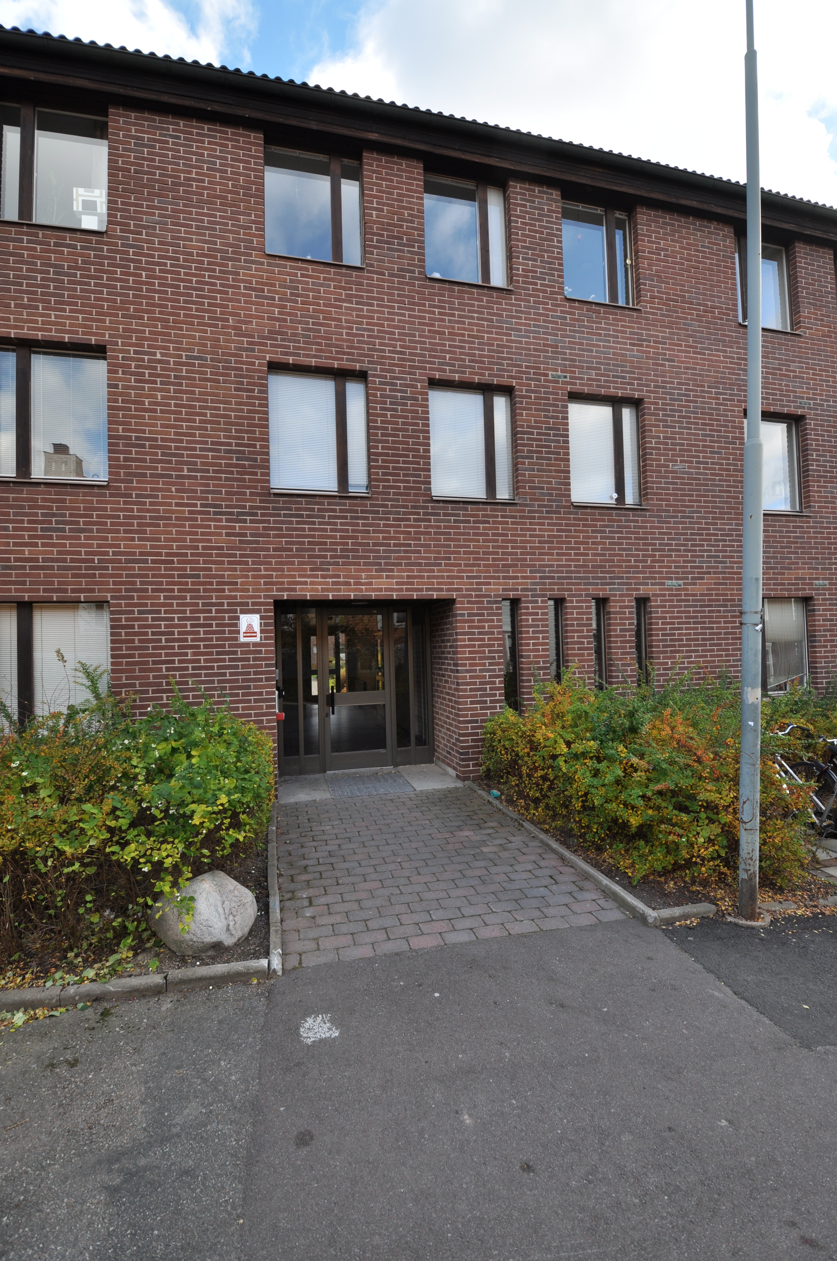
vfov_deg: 100.5
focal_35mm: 15
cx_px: 418
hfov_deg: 77.2
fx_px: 524
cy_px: 630
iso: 200
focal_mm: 10
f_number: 5.6
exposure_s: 1/125
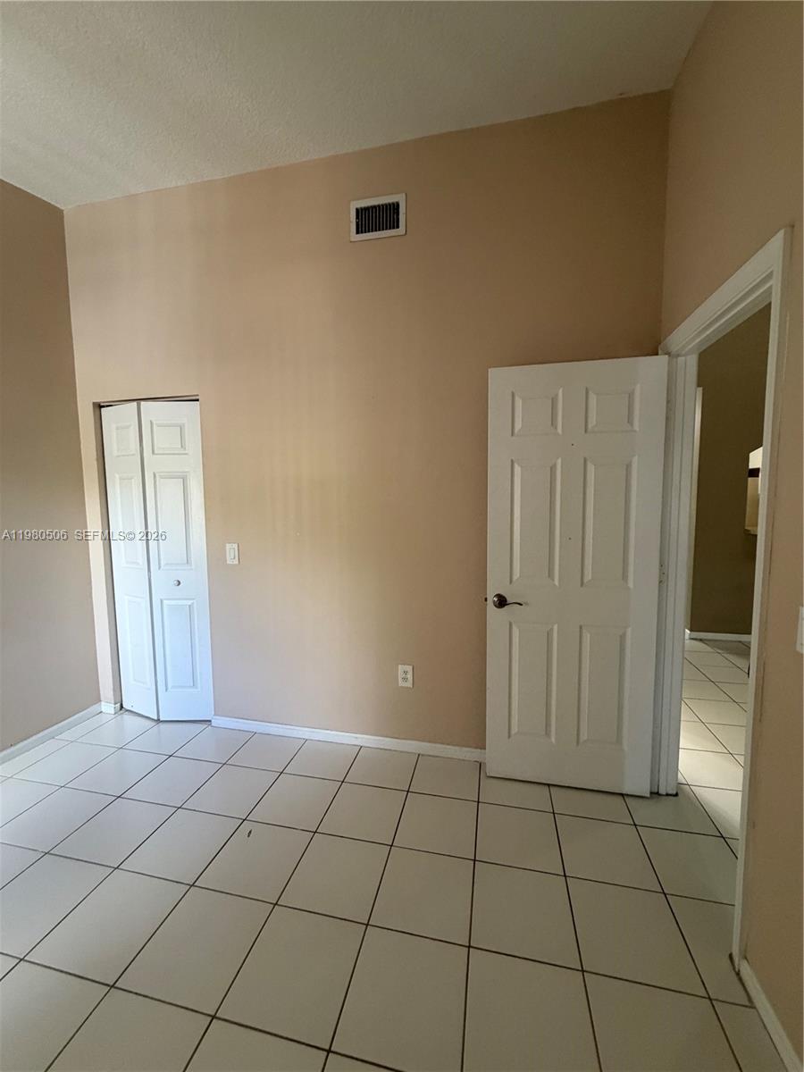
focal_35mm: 14
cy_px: 536
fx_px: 434
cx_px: 402
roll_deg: +0.4
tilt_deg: -5.1
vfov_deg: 102.1
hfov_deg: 85.7
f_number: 2.2
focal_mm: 2.22
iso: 250
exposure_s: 1/60
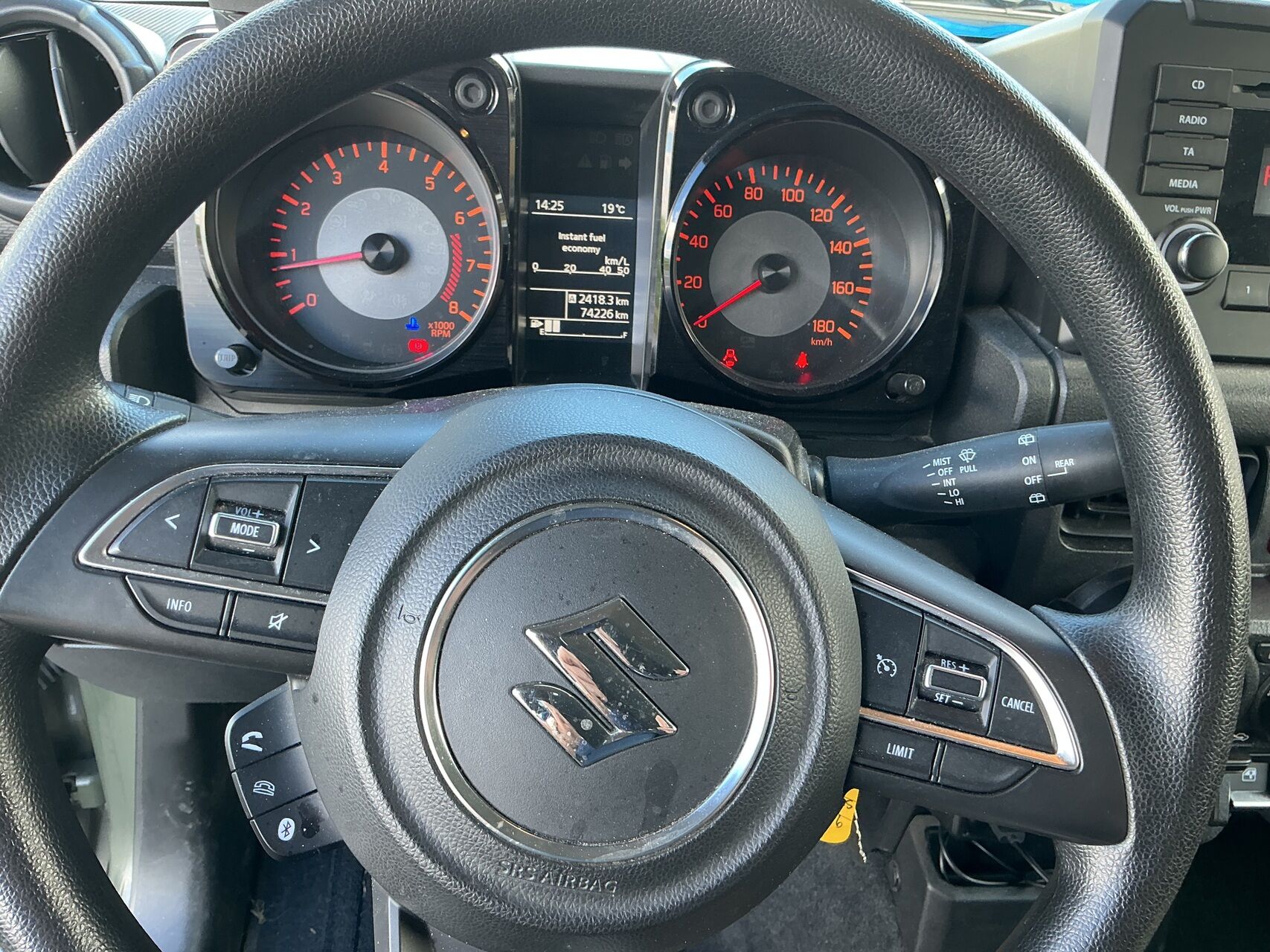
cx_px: 635
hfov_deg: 61.7
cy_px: 476
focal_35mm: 29
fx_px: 1064
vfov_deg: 48.2
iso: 50
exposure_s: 1/60
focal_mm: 3
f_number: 1.8
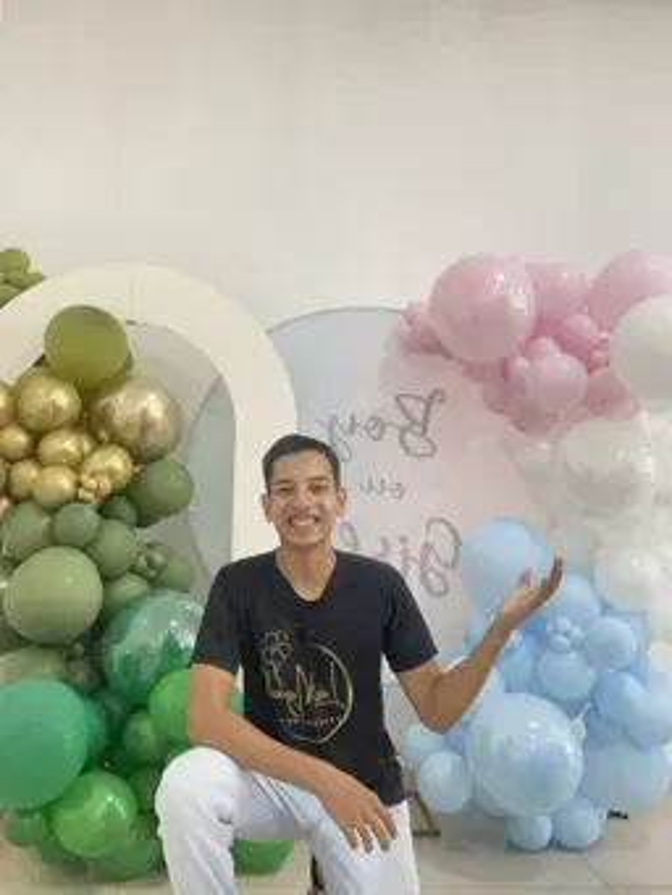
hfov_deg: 46.8
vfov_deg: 59.9
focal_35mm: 30
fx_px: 776
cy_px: 448
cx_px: 336
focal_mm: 2.71
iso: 320
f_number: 2.2
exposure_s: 1/60
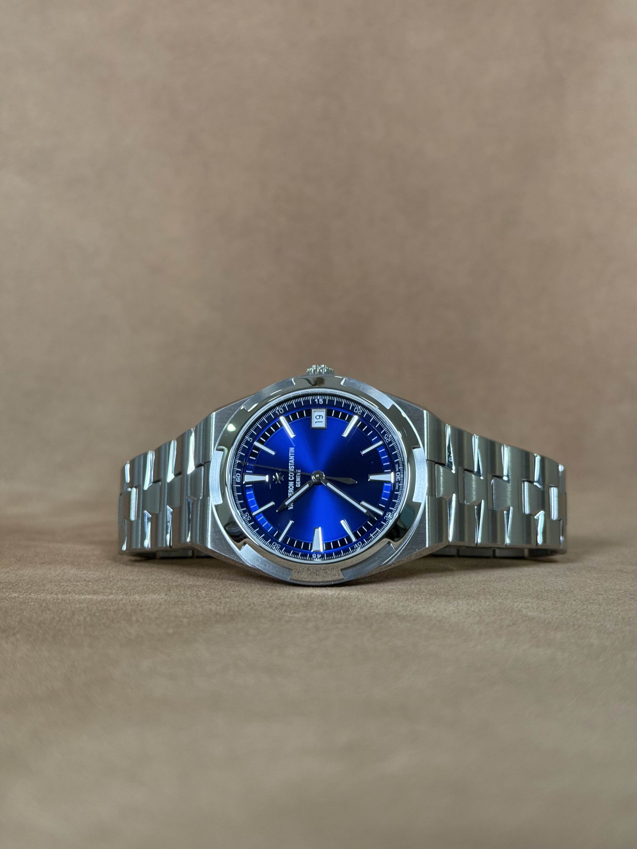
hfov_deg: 30.3
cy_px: 424
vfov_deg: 39.7
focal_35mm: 48
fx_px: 1178
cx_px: 318
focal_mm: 6.76
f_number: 1.78
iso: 160
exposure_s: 1/120
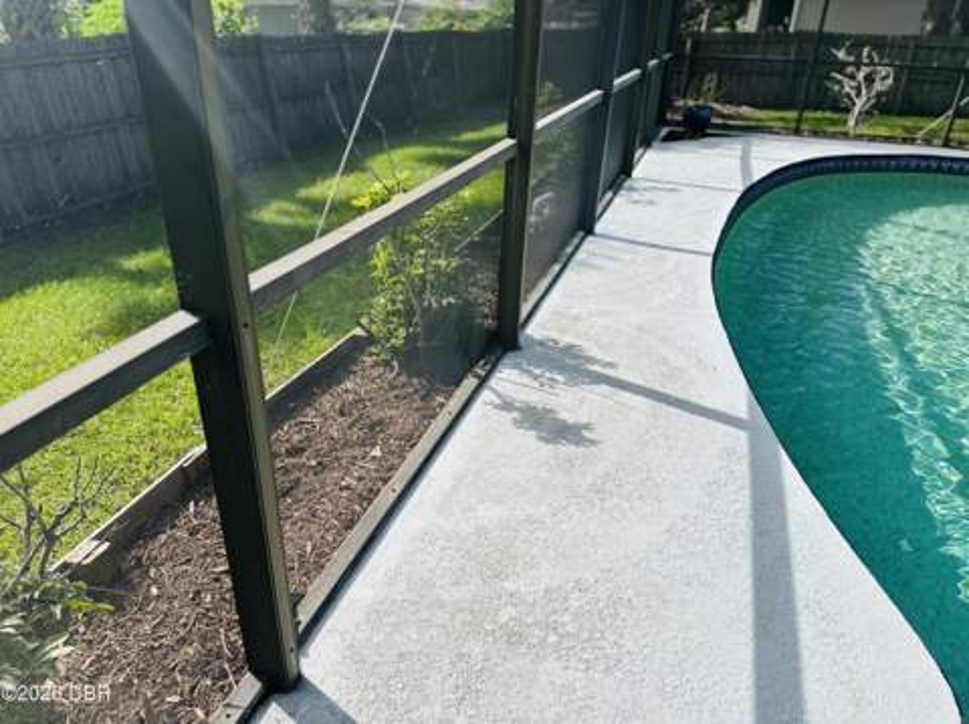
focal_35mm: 24
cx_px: 484
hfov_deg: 71.7
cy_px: 362
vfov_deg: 56.7
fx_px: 671
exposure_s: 1/3472
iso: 80
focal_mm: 6.86
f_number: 1.78
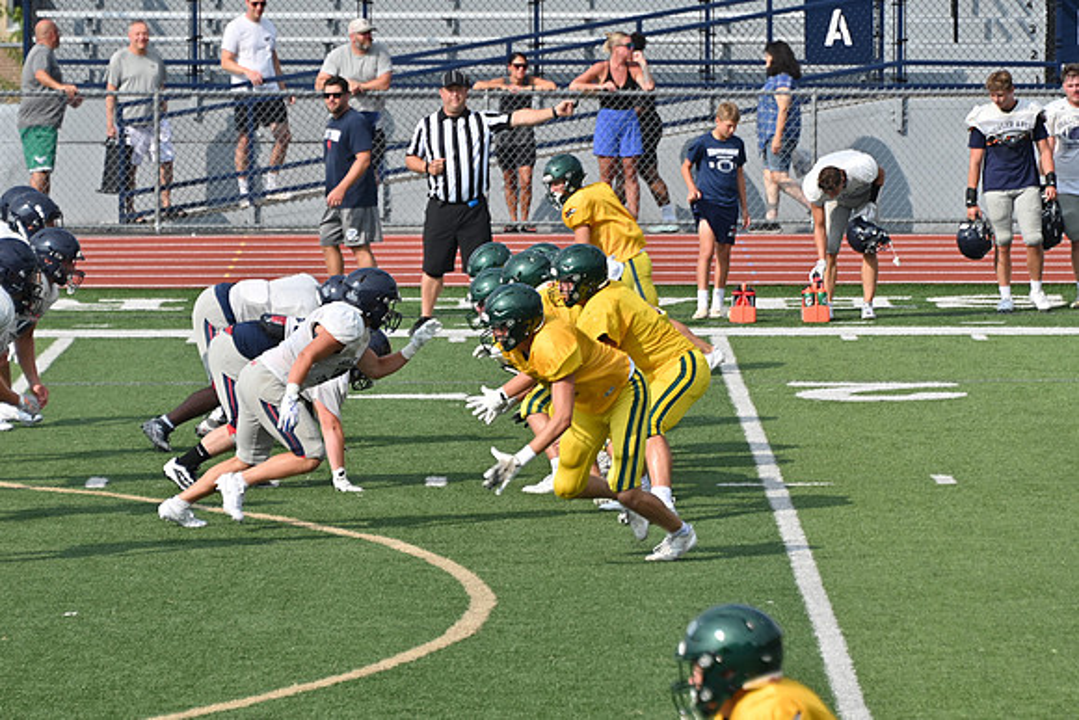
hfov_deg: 6.0
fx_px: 10342
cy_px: 360
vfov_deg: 4.0
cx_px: 540
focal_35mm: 345
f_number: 5.6
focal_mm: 230
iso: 100
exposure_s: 1/800
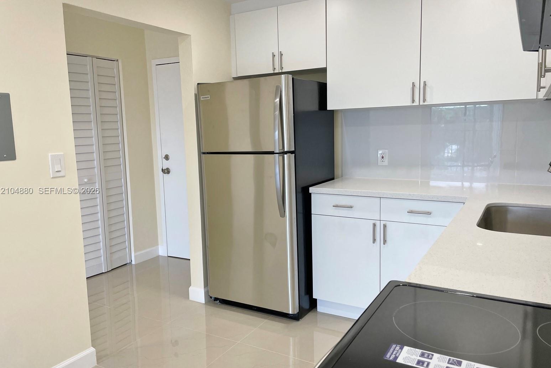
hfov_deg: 65.5
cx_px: 274
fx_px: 429
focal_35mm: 28
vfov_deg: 46.4
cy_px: 191
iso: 80
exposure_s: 1/120
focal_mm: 4.2
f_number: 1.6
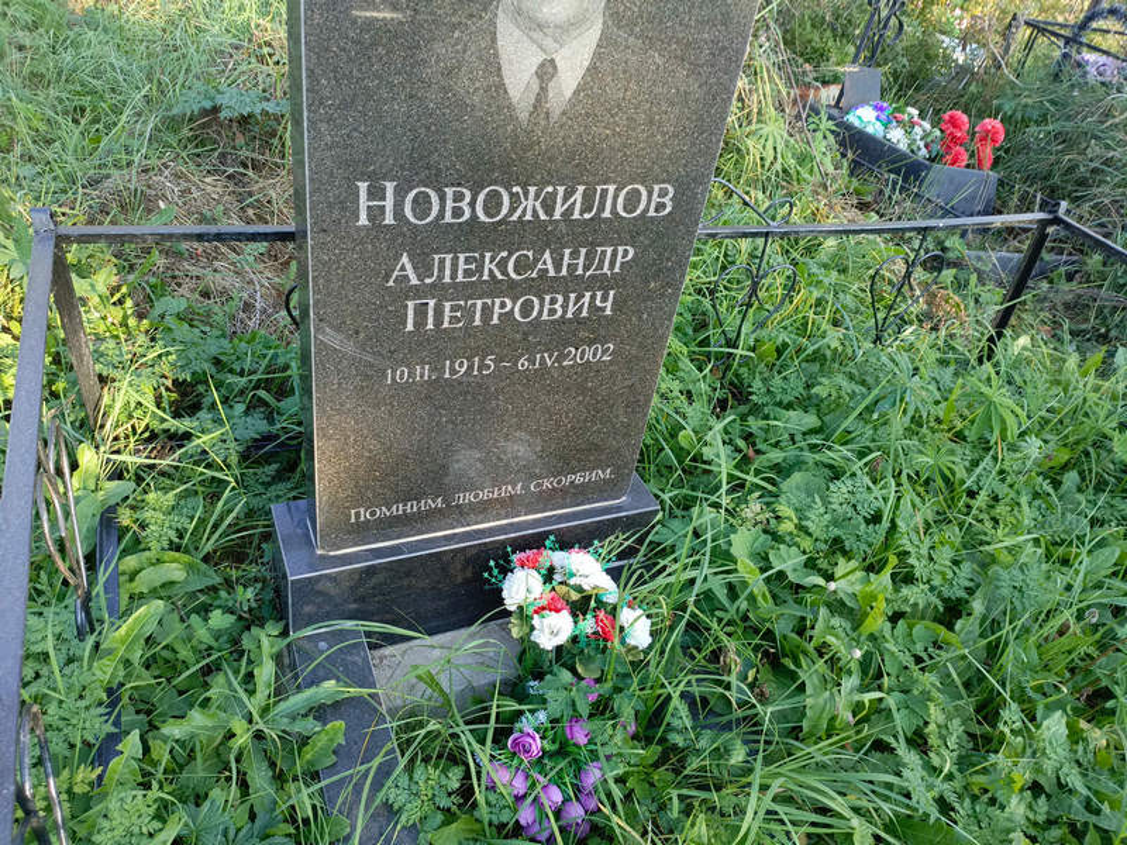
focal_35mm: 25
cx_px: 564
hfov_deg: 69.4
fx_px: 814
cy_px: 422
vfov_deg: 54.9
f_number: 1.69
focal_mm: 4.76
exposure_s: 1/100
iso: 121
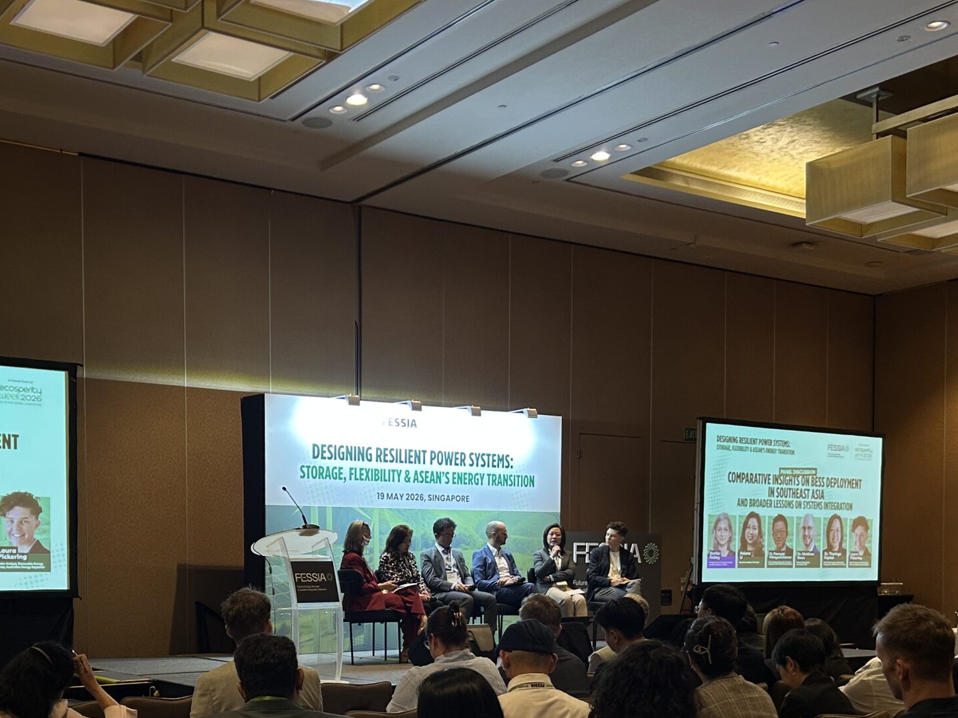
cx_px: 352
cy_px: 601
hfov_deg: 40.9
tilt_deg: -1.7
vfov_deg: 30.5
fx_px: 1273
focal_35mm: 46
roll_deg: +0.2
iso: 80
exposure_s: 1/50
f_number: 1.5
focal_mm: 5.7
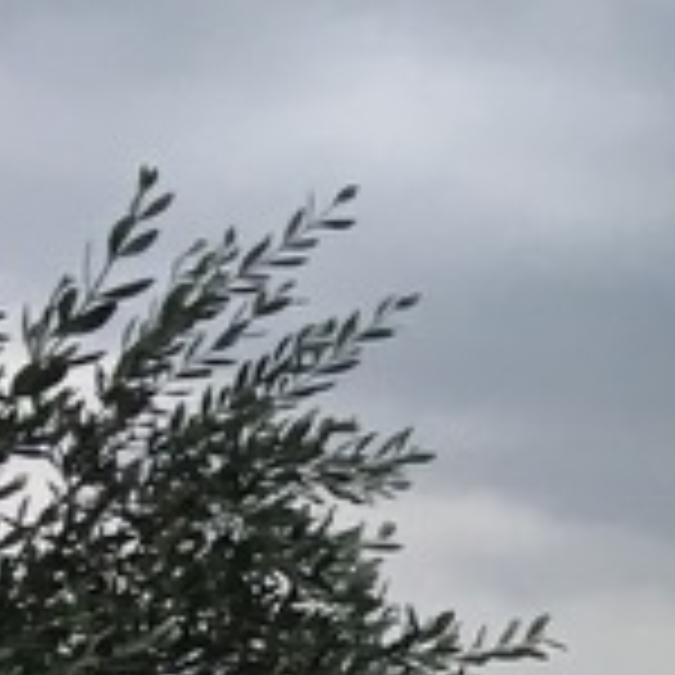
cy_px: 1179
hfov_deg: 8.1
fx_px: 3861
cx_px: 2196
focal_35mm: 175
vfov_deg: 9.5
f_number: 2.2
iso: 64
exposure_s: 1/33
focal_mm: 4.15
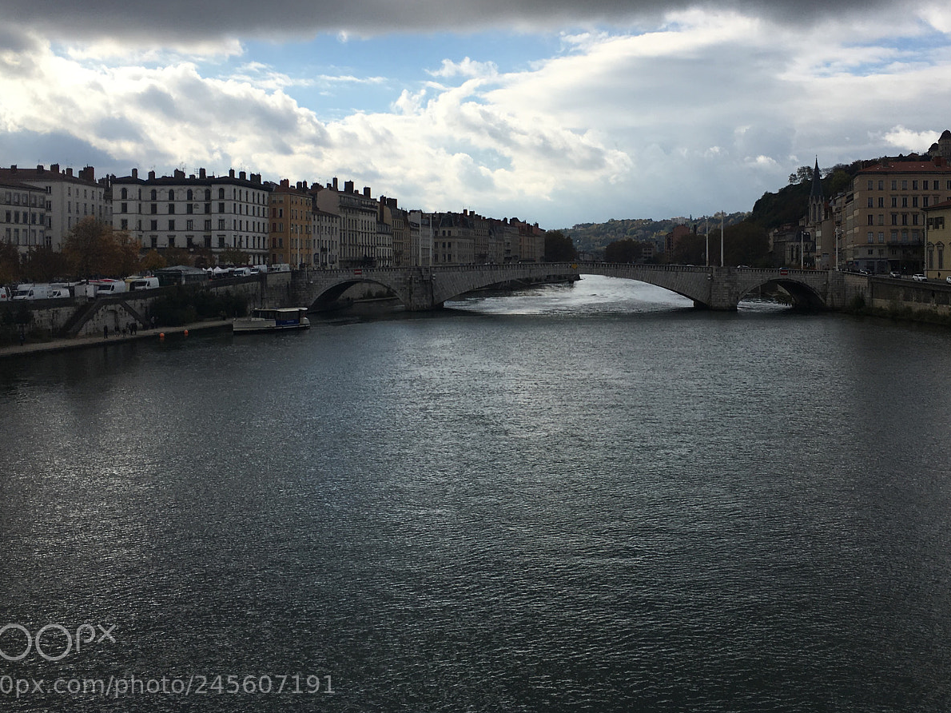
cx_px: 557
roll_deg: +0.4
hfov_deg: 47.7
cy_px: 268
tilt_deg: +0.6
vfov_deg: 36.6
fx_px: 1071
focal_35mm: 39
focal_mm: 4.15
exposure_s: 1/3077
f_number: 2.2
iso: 25
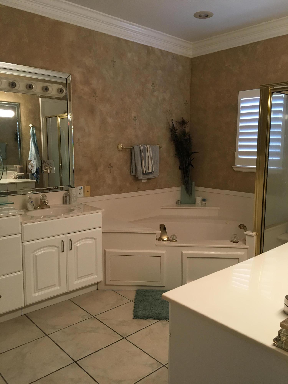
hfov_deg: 48.2
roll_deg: -0.7
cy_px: 192
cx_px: 144
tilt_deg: -8.1
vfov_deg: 61.7
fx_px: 322
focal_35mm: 29
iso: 80
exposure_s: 1/30
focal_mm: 4.15
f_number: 2.2
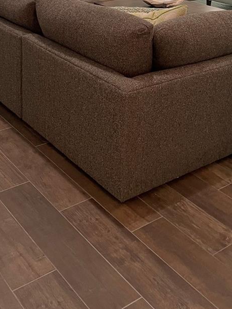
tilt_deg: -11.6
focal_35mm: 51
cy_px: 12
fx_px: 456
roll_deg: -1.6
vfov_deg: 34.6
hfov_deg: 28.4
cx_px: 81
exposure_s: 1/60
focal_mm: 4.2
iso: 200
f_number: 1.6
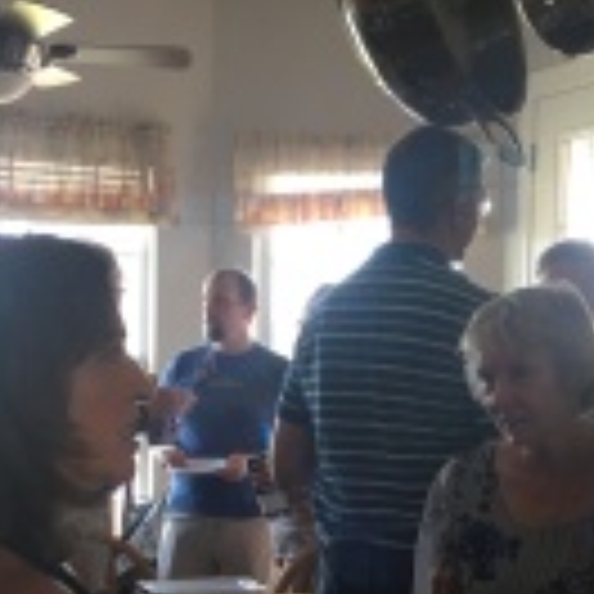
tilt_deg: -0.4
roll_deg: -1.5
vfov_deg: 24.2
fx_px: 1378
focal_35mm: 71
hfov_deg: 23.9
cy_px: 382
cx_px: 490
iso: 80
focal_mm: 4.15
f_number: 2.2
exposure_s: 1/30
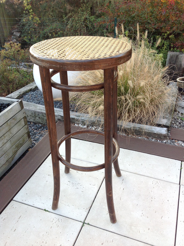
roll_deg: +4.1
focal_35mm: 35
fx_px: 249
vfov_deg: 52.7
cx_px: 92
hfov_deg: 40.6
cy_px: 123
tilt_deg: -30.8
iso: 64
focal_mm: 4.28
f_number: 2.4
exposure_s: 1/120
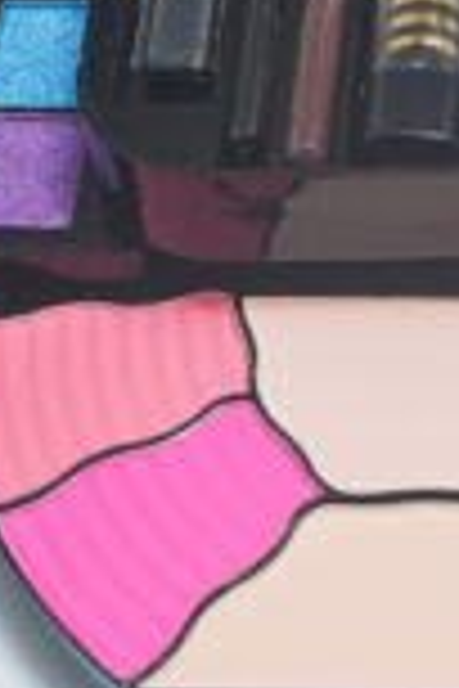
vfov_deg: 9.6
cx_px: 860
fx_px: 4035
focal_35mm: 211
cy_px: -133
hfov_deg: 6.4
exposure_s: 1/160
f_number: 5
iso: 800
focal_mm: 31
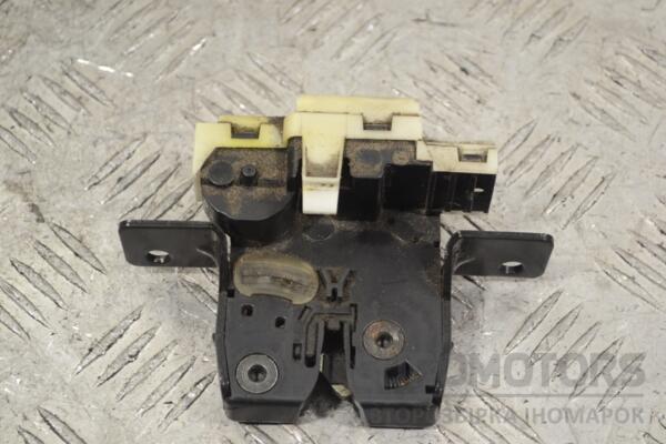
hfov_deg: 26.0
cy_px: 222
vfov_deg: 17.5
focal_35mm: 78
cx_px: 333
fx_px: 1443
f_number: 5.6
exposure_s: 1/30
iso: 250
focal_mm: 52
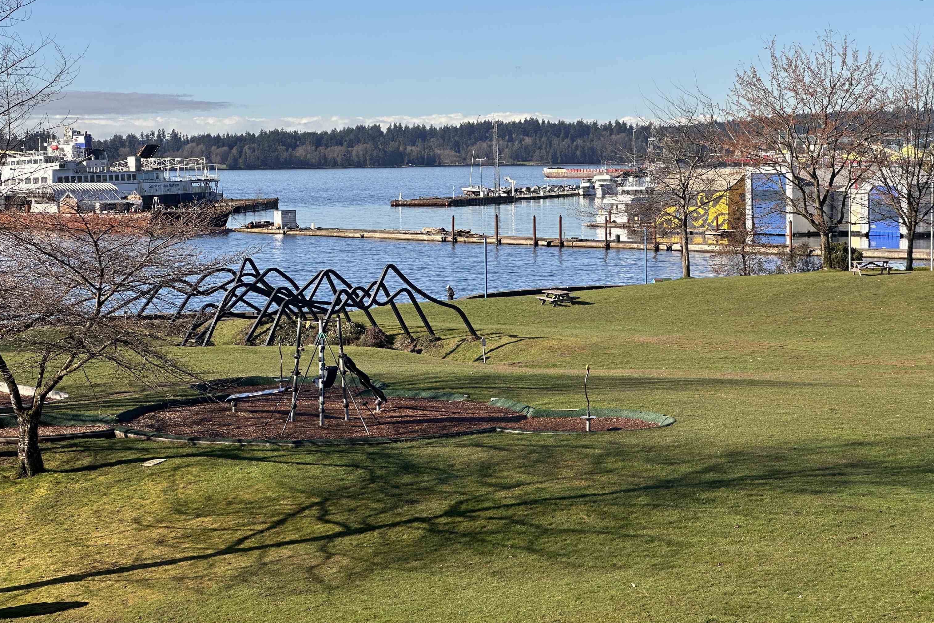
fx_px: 2101
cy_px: 276
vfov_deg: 16.9
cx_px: 463
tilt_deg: -2.8
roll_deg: +1.2
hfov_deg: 25.1
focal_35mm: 81
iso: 32
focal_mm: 9
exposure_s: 1/633
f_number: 2.8
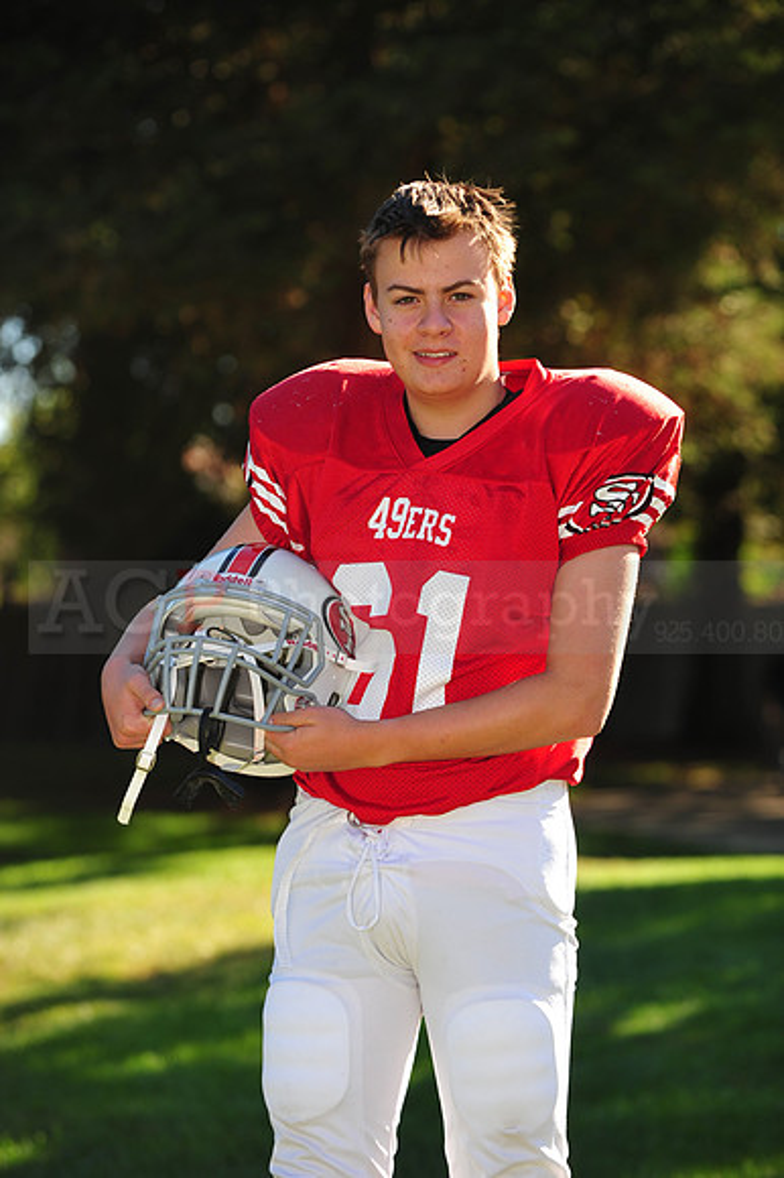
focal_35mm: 135
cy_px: 589
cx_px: 392
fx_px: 4415
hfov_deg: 10.1
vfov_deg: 15.2
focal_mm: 135
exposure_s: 1/400
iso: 200
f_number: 4.5
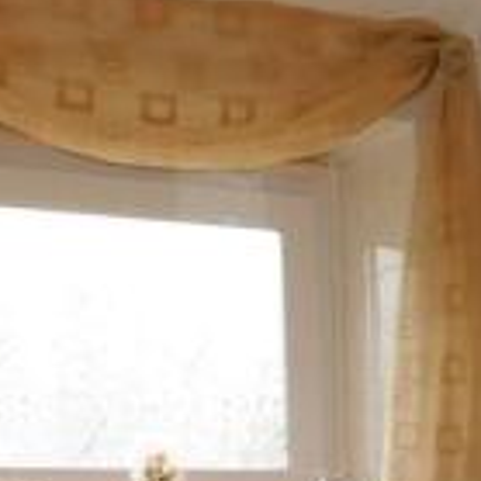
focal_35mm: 85
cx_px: 673
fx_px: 1336
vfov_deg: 18.0
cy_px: 735
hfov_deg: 18.6
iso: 200
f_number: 3
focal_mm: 4
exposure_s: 1/30
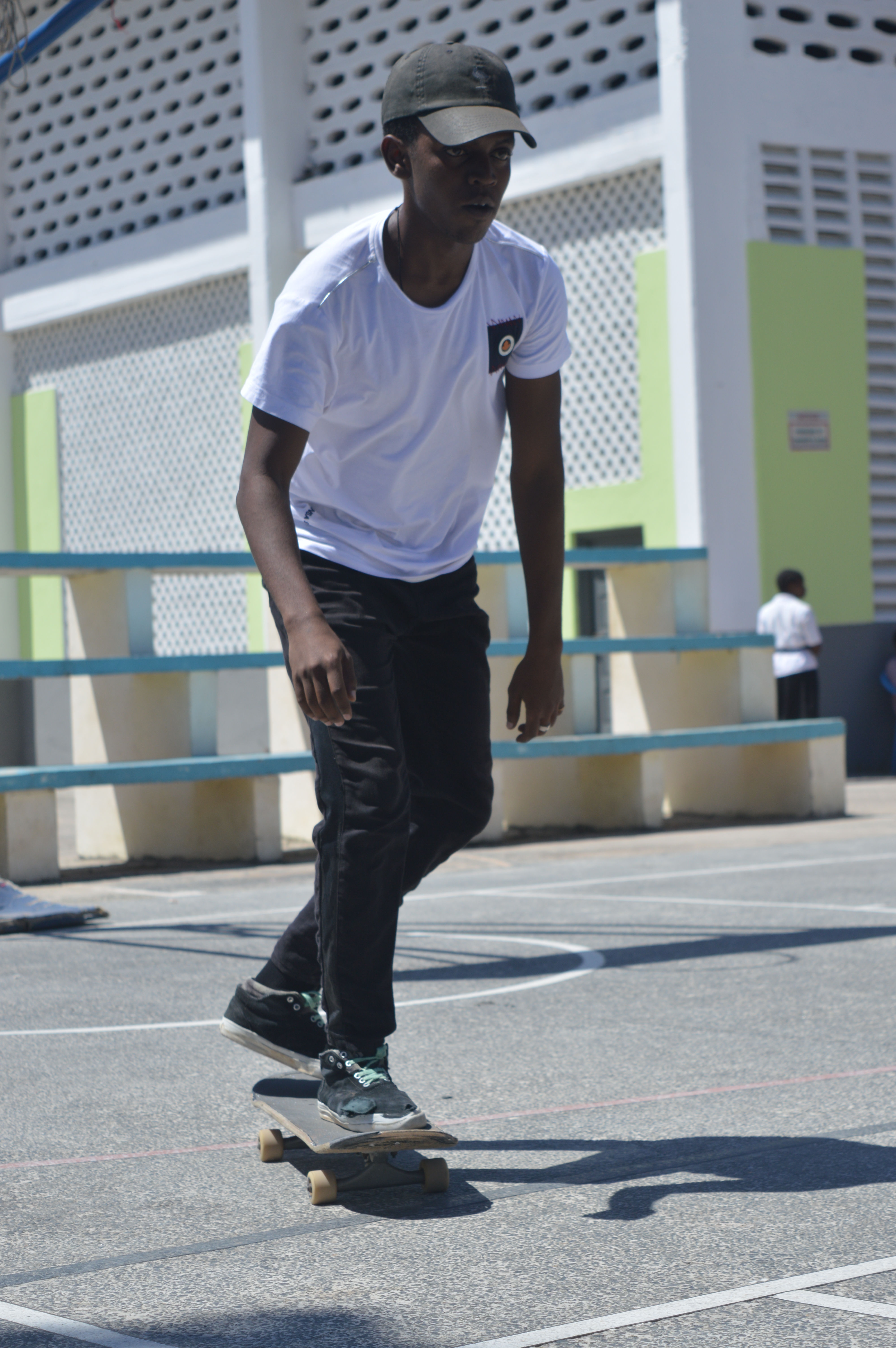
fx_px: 3085
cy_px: 674
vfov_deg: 24.6
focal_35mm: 82
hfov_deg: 16.5
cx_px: 448
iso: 100
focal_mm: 55
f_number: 5.6
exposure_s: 1/640
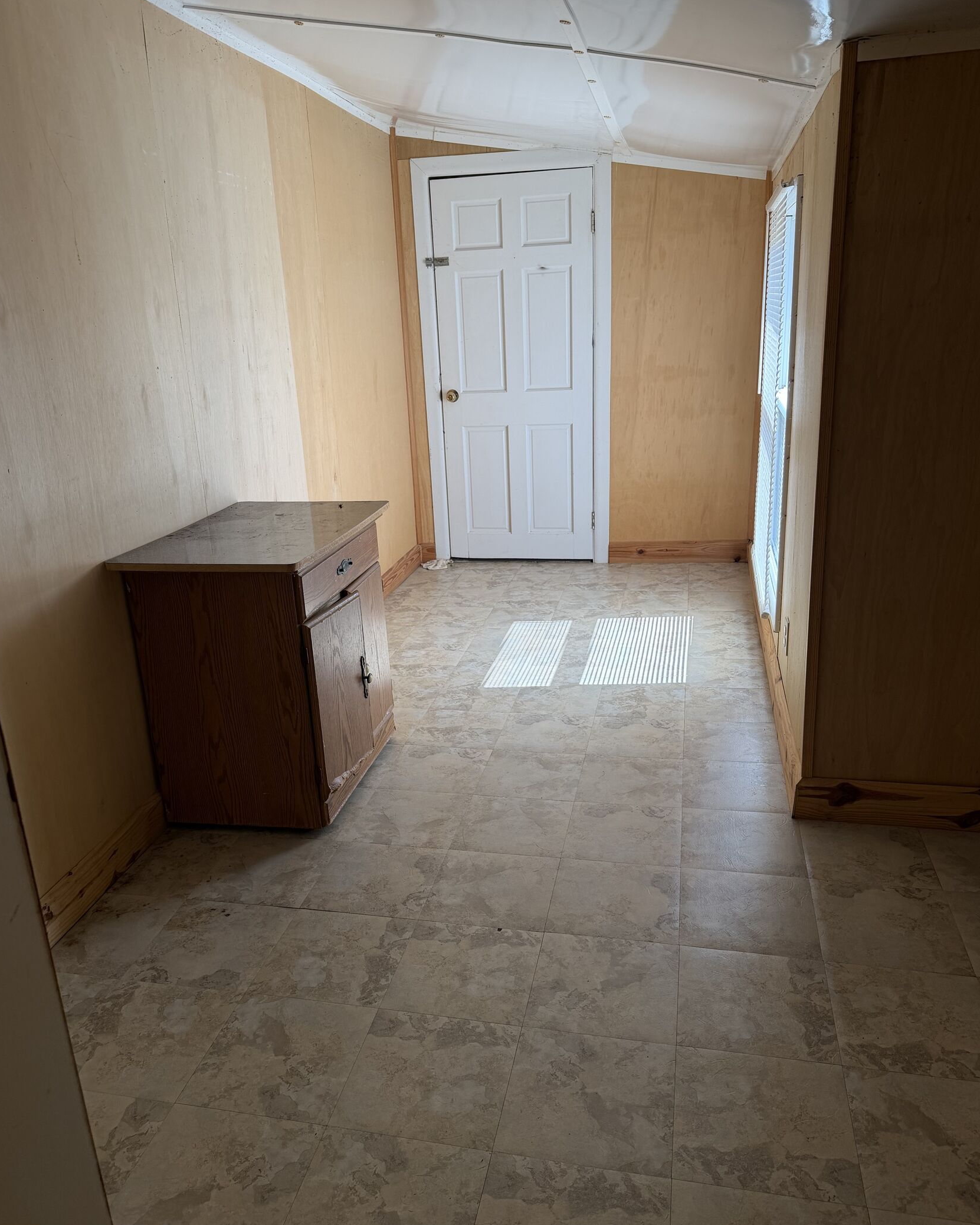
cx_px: 474
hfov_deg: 54.9
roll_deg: +2.8
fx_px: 943
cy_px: 620
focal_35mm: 26
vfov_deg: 66.0
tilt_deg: -17.9
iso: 64
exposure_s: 1/235
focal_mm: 6.76
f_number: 1.78
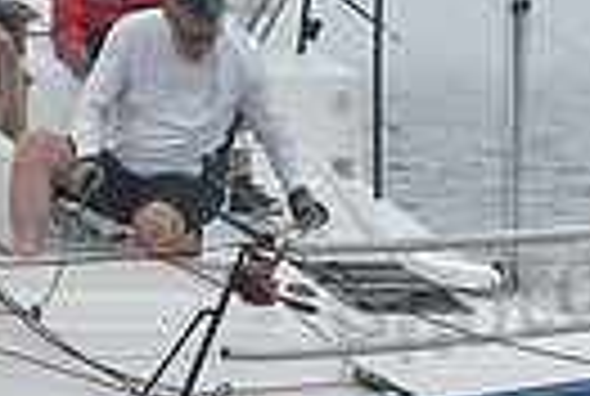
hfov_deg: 6.6
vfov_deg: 4.5
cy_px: 97
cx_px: 95
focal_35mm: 309
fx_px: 5076
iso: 250
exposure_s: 1/800
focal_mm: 70
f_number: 8
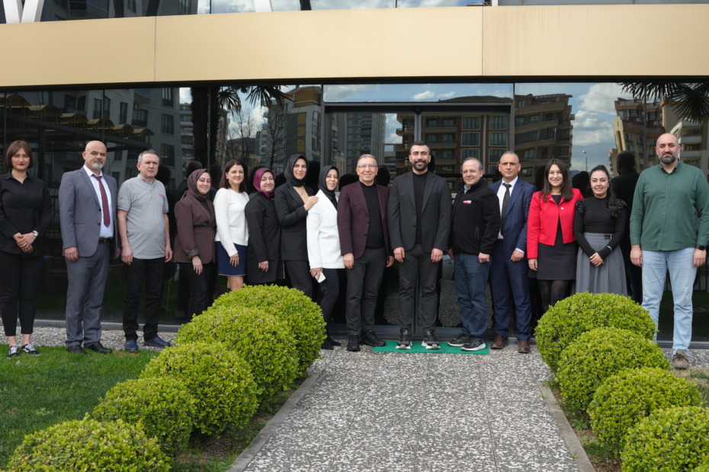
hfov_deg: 53.1
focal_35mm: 36
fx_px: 709
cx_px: 354
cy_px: 236
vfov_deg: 36.9
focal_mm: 24
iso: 100
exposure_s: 1/200
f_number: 4
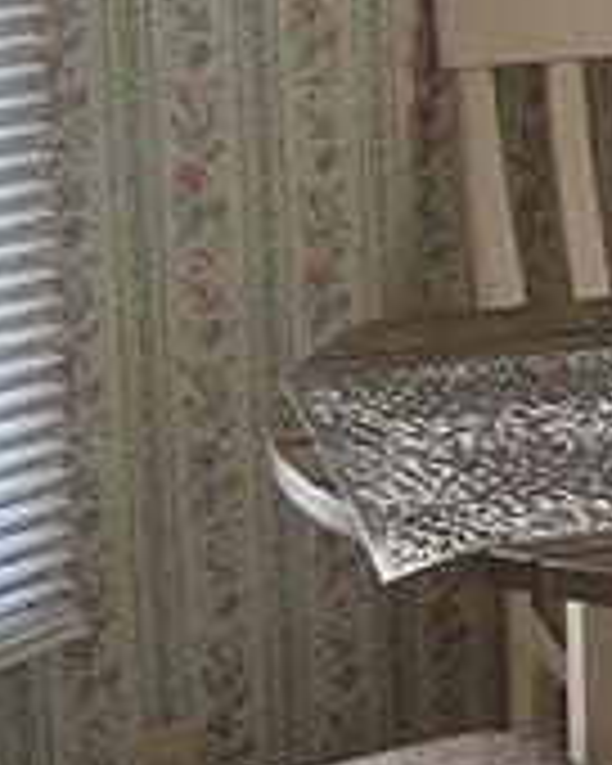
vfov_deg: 12.4
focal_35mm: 153
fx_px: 3464
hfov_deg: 9.0
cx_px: 1503
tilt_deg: -8.3
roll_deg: +0.5
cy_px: -4
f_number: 1.5
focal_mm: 5.7
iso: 80
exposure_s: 1/121
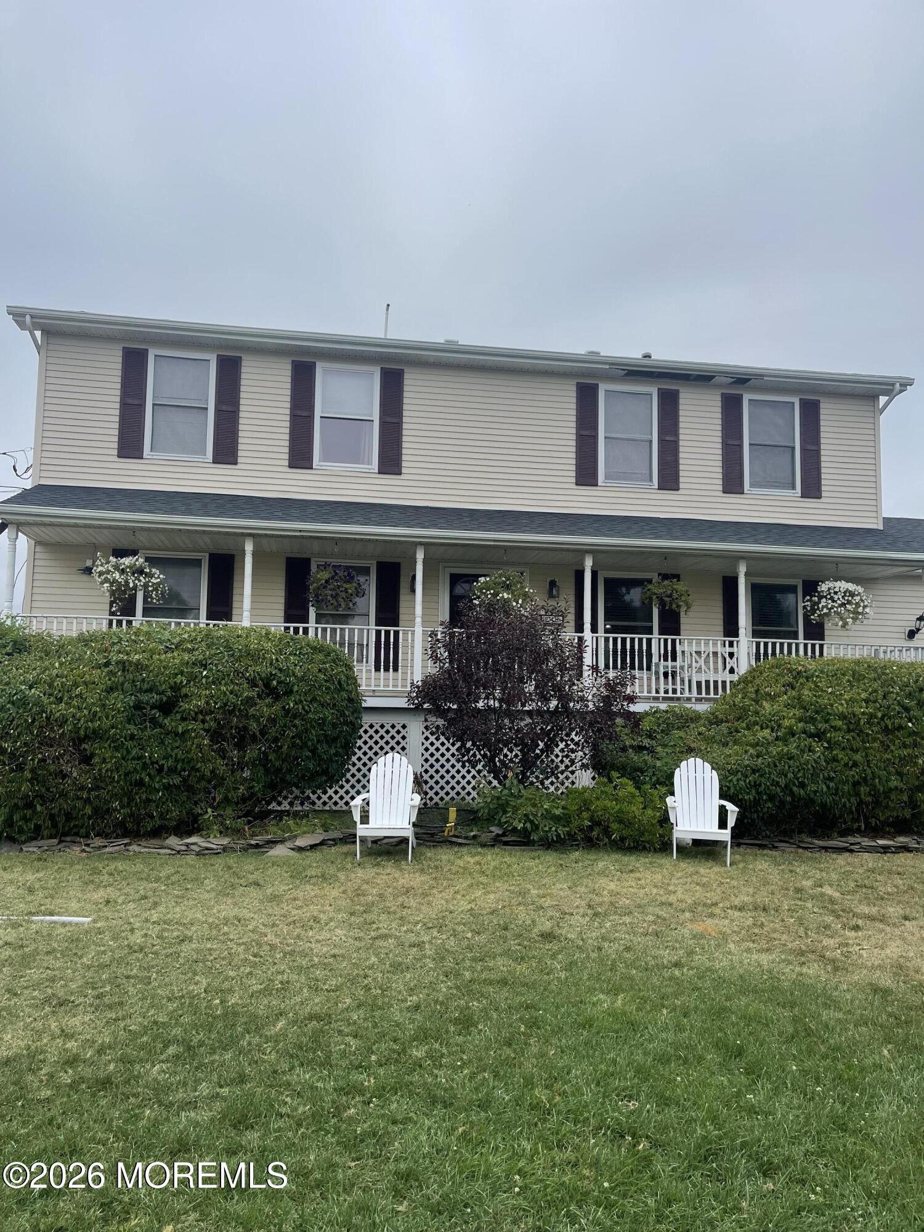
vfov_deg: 67.3
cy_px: 616
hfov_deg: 53.1
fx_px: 925
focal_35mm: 26
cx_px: 462
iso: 32
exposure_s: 1/7937
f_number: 1.6
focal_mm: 5.1
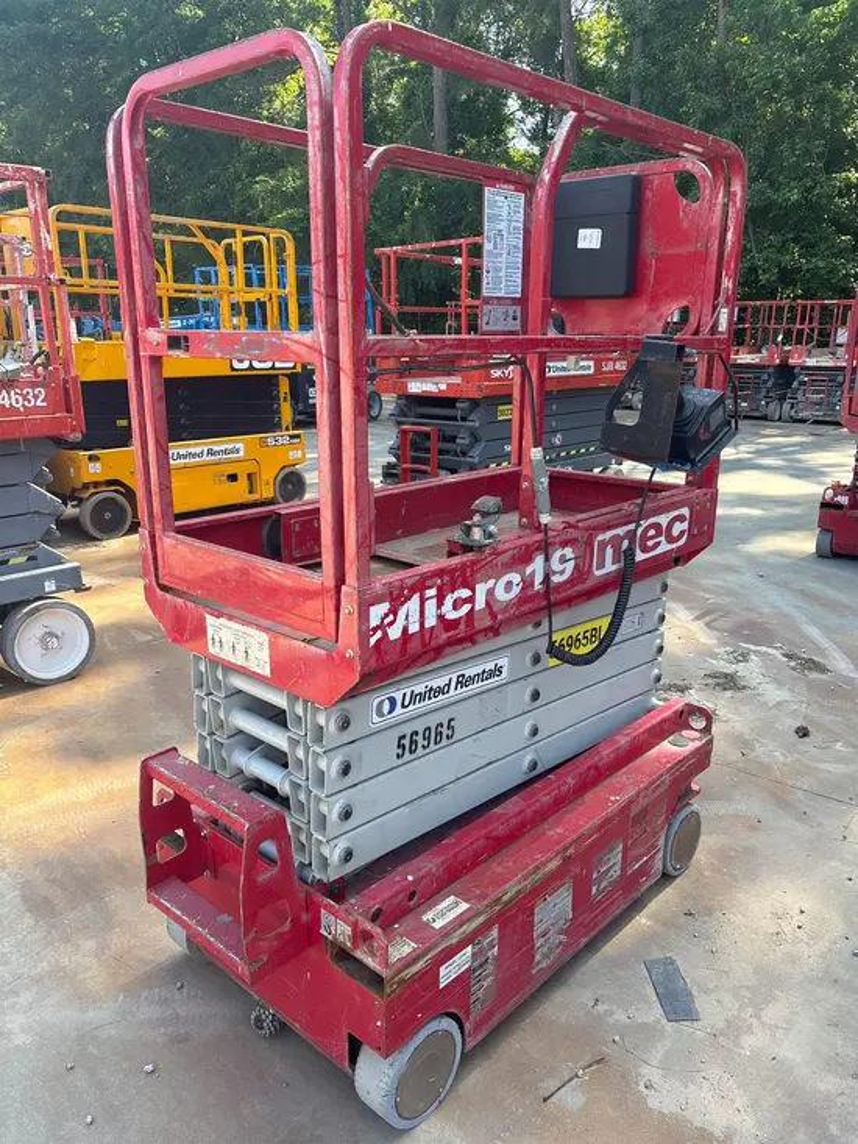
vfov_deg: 67.3
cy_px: 572
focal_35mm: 26
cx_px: 429
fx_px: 859
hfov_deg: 53.1
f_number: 1.6
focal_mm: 5.96
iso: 50
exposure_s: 1/294
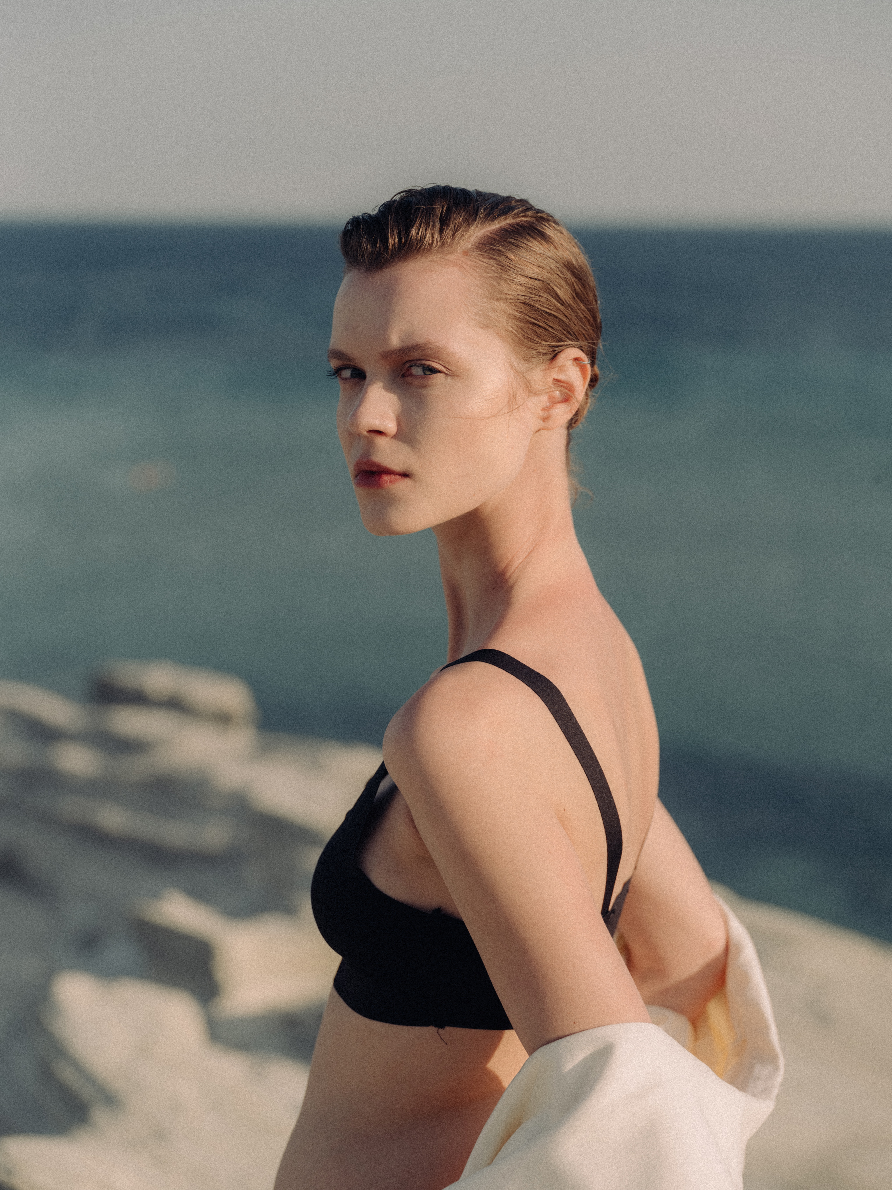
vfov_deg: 24.7
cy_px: 595
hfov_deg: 18.7
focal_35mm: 79
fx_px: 2714
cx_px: 446
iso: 500
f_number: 5
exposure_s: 1/2500
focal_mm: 100
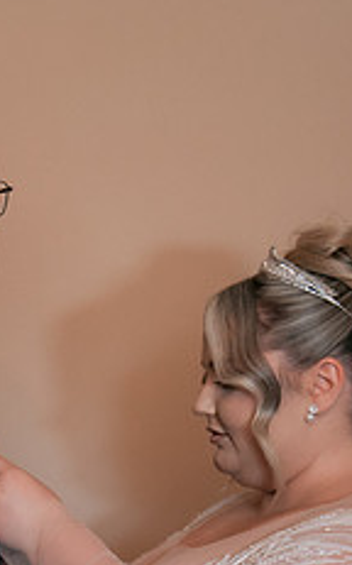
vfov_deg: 21.8
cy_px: 508
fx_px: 1430
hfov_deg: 13.7
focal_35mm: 93
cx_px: -60
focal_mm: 30
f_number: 2.8
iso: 1600
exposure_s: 1/320
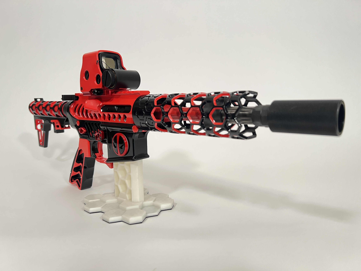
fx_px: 271
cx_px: 180
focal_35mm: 26
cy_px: 136
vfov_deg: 53.1
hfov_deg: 67.3
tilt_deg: -8.0
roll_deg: +0.6
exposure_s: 1/73
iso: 125
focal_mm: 5.7
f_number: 1.5
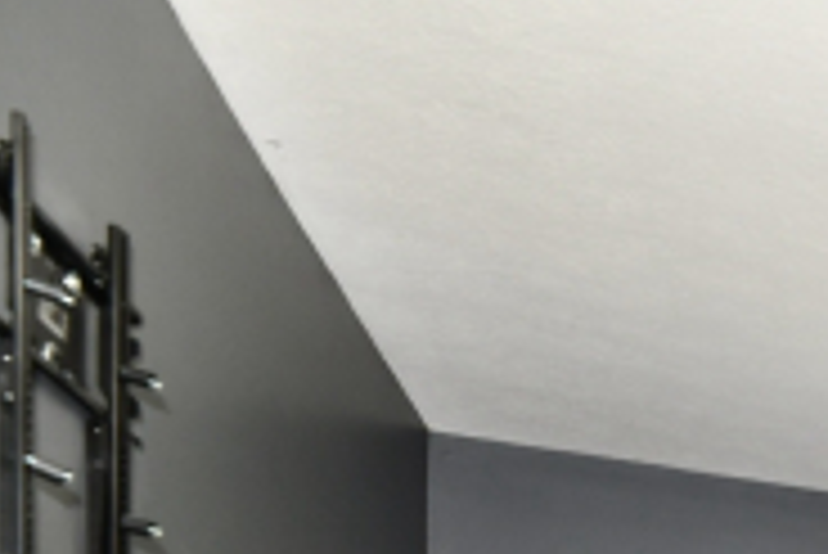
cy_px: 986
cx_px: 1674
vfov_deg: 18.7
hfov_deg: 19.1
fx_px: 1312
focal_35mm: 57
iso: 640
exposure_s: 1/60
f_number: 6.3
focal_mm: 14
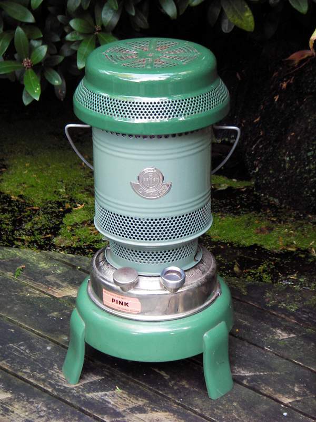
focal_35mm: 83
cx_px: 158
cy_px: 211
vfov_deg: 23.6
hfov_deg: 17.8
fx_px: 1010
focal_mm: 13.8
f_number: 3.9
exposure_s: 1/6
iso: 100
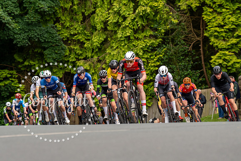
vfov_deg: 8.6
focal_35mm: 159
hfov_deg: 12.9
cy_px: 74
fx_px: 1067
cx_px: 111
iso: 400
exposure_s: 1/800
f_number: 4
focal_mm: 128
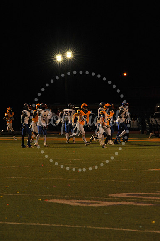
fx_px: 1335
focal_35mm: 200
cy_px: 120
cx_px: 80
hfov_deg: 6.9
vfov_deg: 10.3
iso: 3200
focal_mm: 200
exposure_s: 1/160
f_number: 11
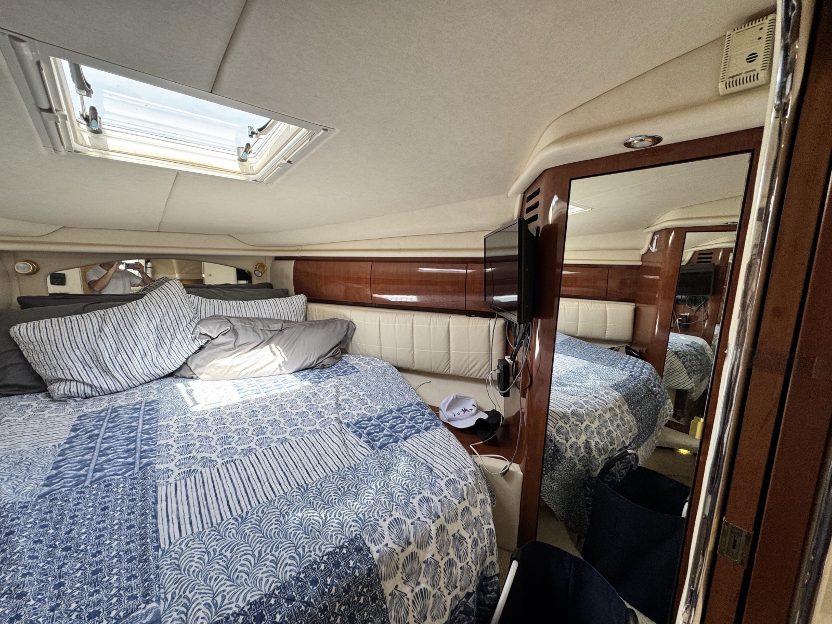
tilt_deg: -7.1
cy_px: 312
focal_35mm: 14
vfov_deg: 85.7
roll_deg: -2.4
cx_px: 416
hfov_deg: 102.1
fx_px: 336
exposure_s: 1/99
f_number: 2.2
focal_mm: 2.22
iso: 125
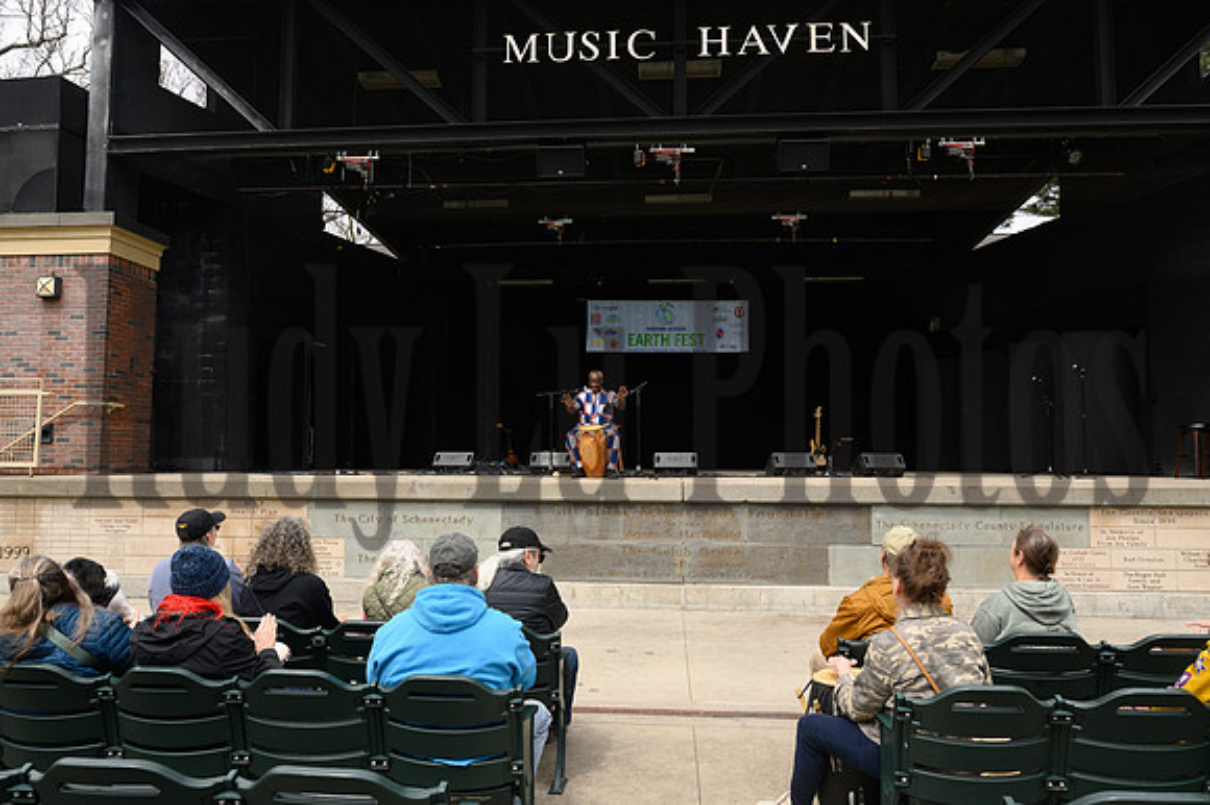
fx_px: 806
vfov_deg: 53.1
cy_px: 402
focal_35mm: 24
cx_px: 605
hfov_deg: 73.8
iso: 400
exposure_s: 1/250
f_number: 10
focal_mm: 24
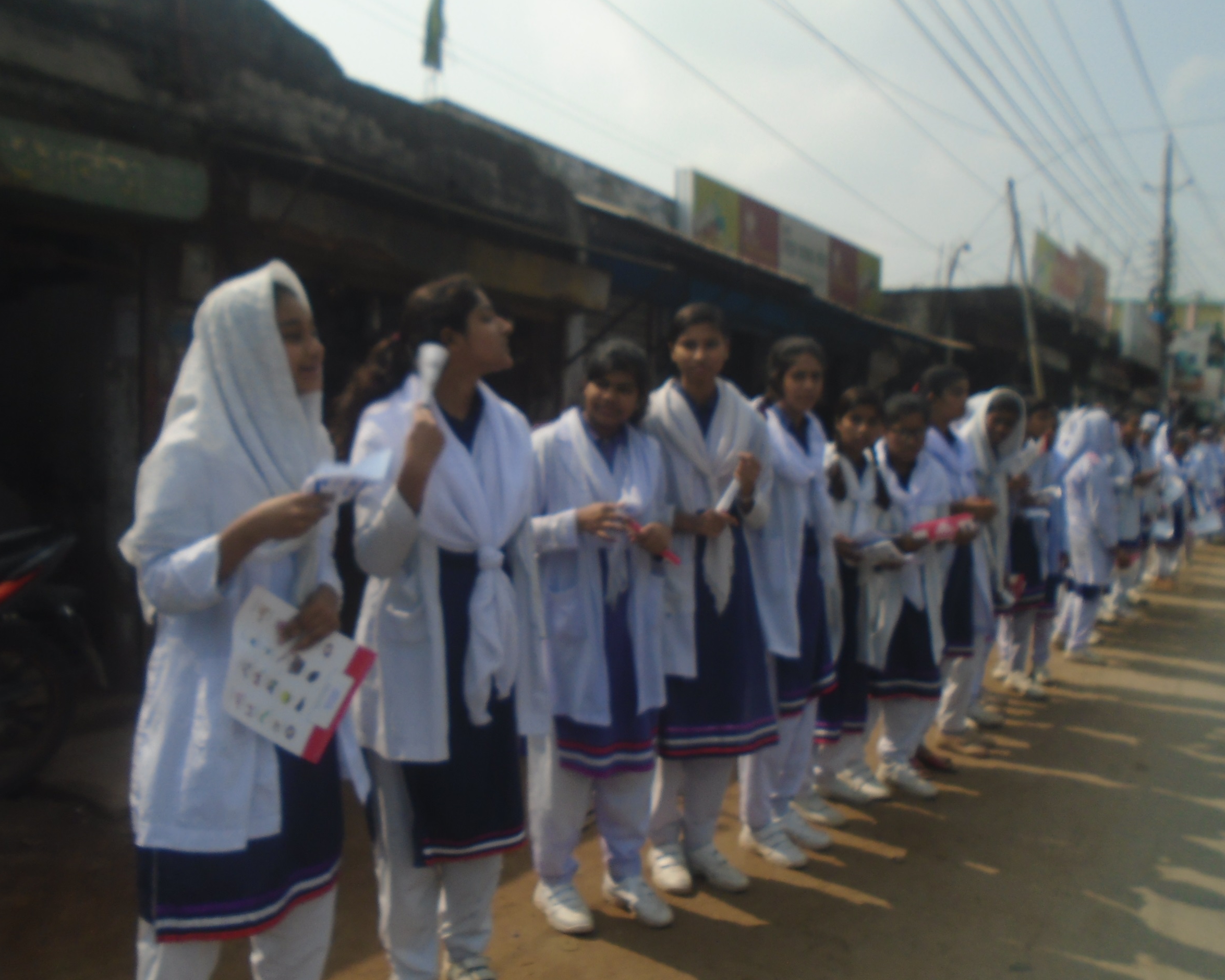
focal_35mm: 28
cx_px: 595
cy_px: 480
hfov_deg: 62.2
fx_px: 1015
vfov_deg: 51.5
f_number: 8
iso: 100
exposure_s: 1/250
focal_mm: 4.6
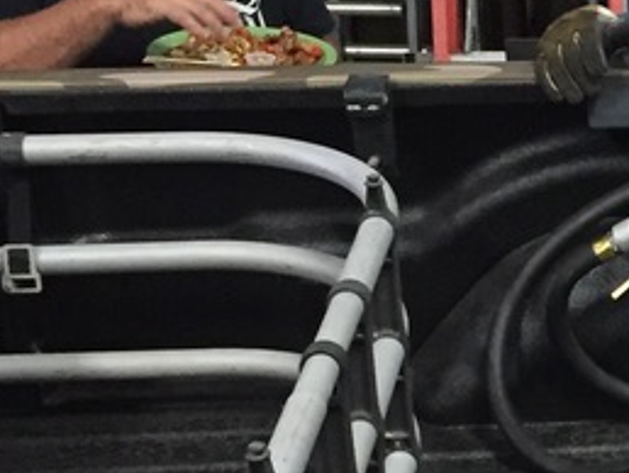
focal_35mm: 115
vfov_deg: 12.9
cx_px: 978
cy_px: 283
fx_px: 2092
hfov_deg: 15.6
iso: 250
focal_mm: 4.15
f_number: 2.2
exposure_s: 1/24
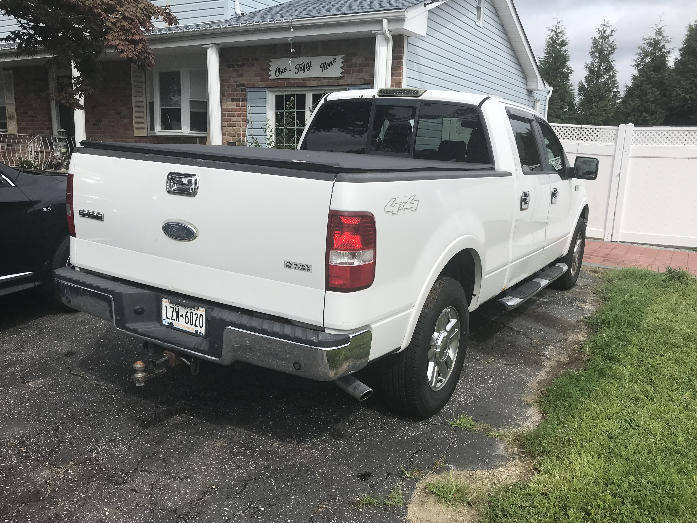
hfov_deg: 60.0
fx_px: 604
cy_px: 277
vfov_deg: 46.8
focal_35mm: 30
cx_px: 344
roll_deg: -2.0
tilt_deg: -11.5
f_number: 1.8
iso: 20
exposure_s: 1/2398
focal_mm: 3.99
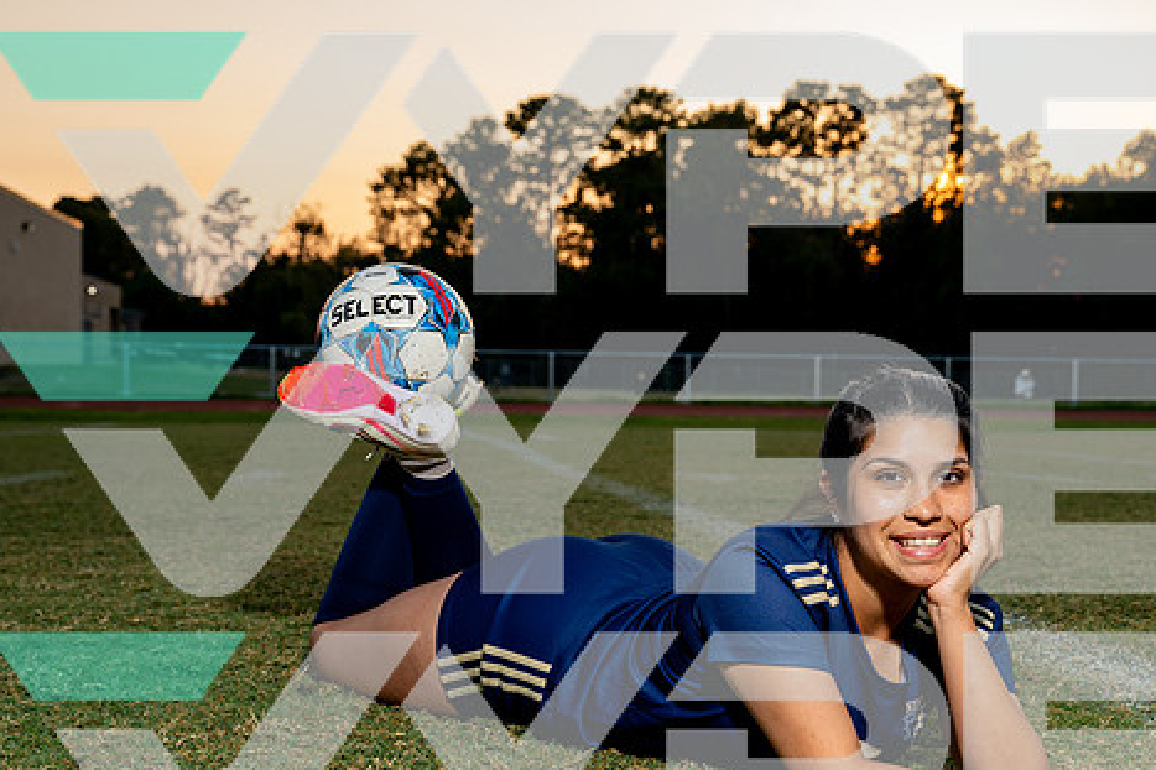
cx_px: 626
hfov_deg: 35.0
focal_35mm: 57
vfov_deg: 23.7
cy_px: 464
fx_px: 1830
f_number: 5.6
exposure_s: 1/250
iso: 500
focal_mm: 42
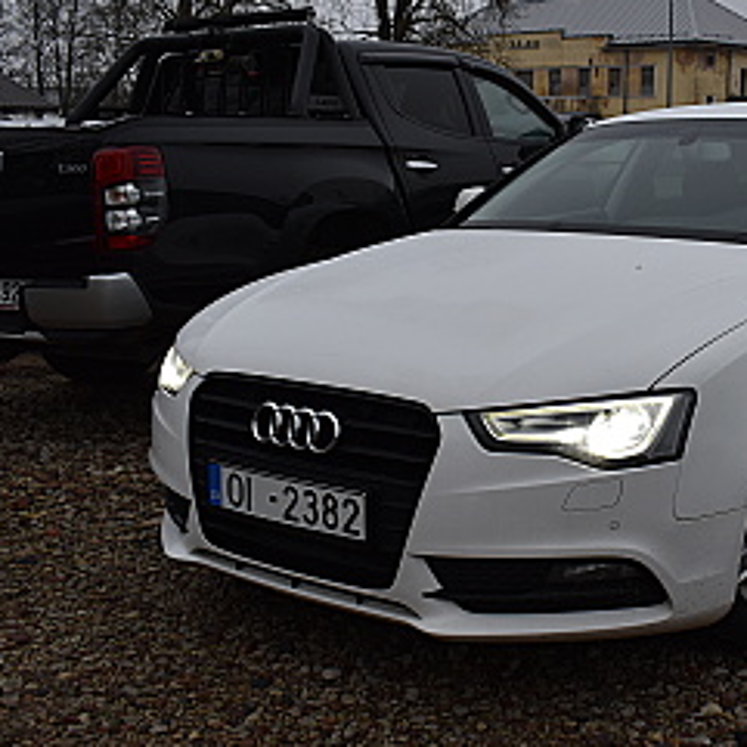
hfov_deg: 33.7
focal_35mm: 49
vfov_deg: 34.8
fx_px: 1189
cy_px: 336
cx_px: 611
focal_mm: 23
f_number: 5.6
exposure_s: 1/125
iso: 400
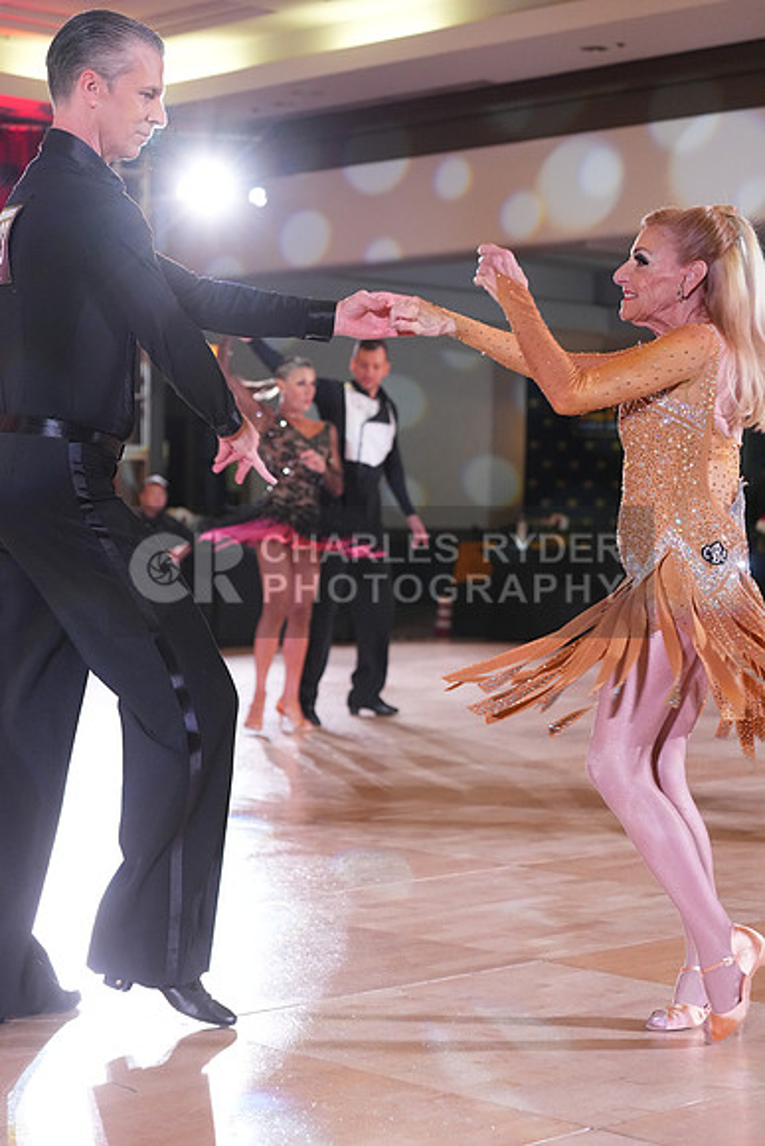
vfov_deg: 28.8
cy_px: 573
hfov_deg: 19.5
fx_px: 2230
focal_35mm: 70
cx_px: 382
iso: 3200
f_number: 4
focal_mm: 70
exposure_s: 1/250
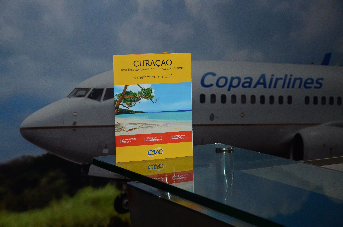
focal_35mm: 78
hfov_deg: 26.0
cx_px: 172
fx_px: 742
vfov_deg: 17.4
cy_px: 114
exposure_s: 1/80
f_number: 5
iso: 1000
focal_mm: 52
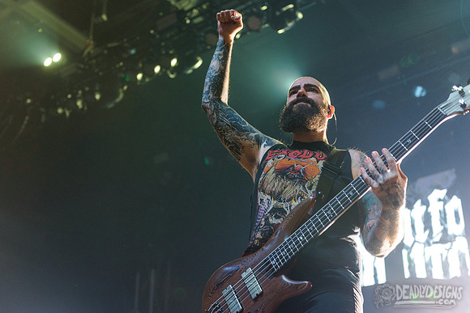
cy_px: 151
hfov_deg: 36.9
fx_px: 704
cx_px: 226
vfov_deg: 25.1
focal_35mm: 54
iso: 3200
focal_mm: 52
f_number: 3.5
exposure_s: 1/200
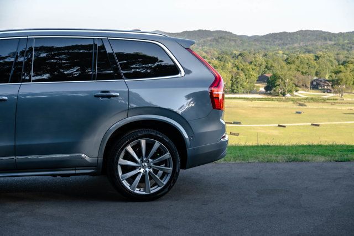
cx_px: 177
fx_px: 688
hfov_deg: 28.8
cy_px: 118
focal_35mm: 70
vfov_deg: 19.5
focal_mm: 70
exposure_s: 1/250
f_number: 10
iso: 320
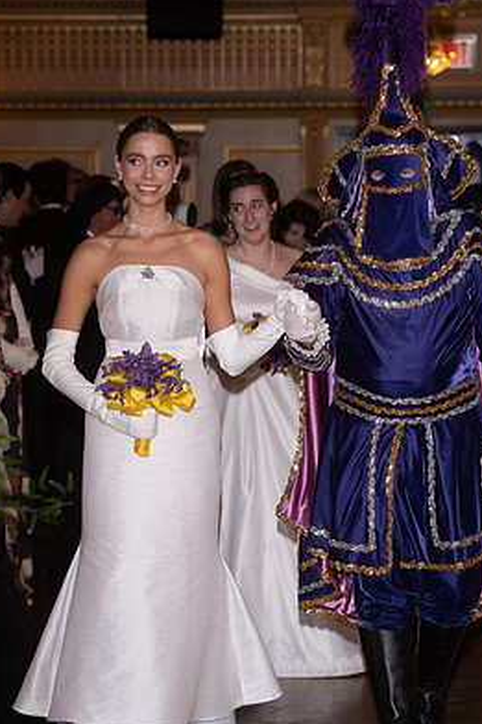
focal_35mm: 147
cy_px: 379
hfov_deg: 9.3
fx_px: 2955
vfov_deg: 14.0
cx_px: 225
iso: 320
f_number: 5
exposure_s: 1/60
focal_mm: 128
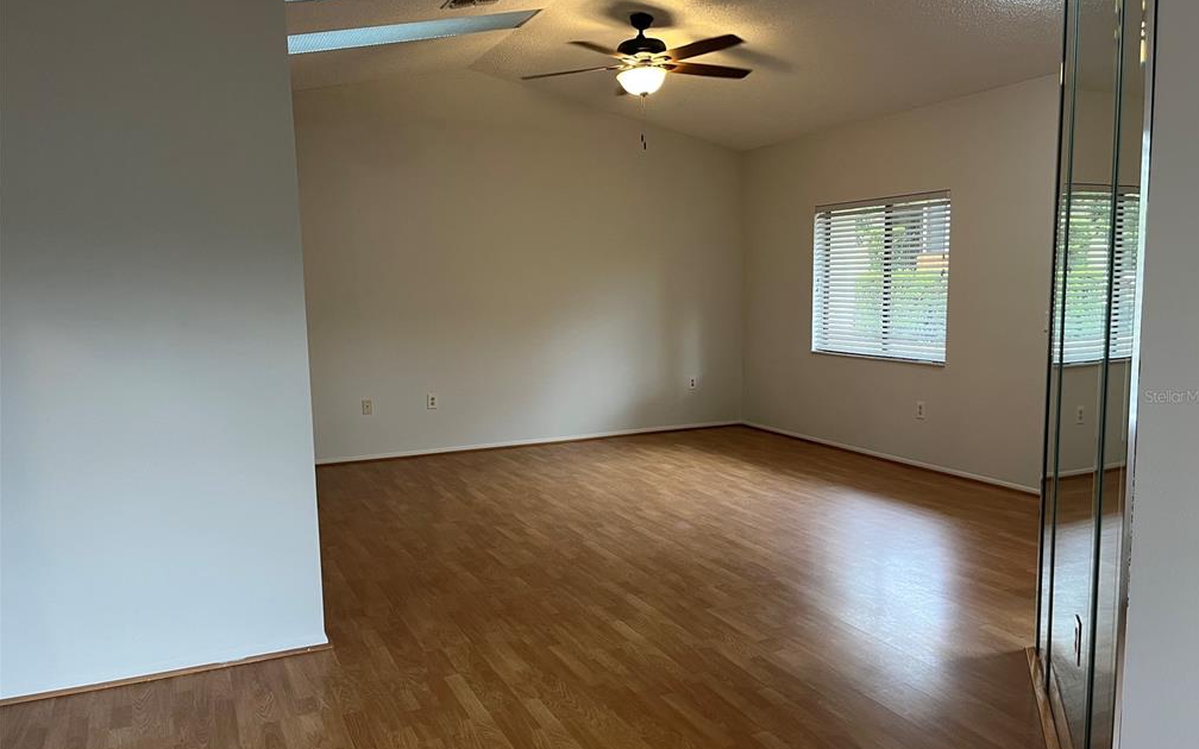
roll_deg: +1.0
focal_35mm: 28
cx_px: 608
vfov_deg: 44.5
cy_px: 396
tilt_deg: -7.5
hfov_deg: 66.5
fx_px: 915
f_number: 1.6
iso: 160
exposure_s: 1/60
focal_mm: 5.1
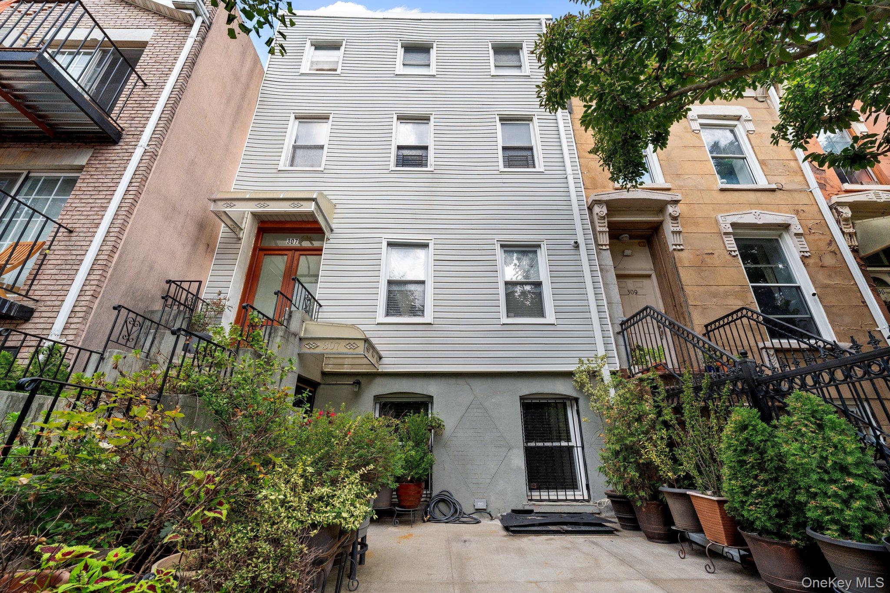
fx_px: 346
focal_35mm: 14
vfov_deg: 81.2
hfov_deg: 104.3
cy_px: 296
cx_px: 445
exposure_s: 1/640
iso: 800
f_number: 7.1
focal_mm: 14
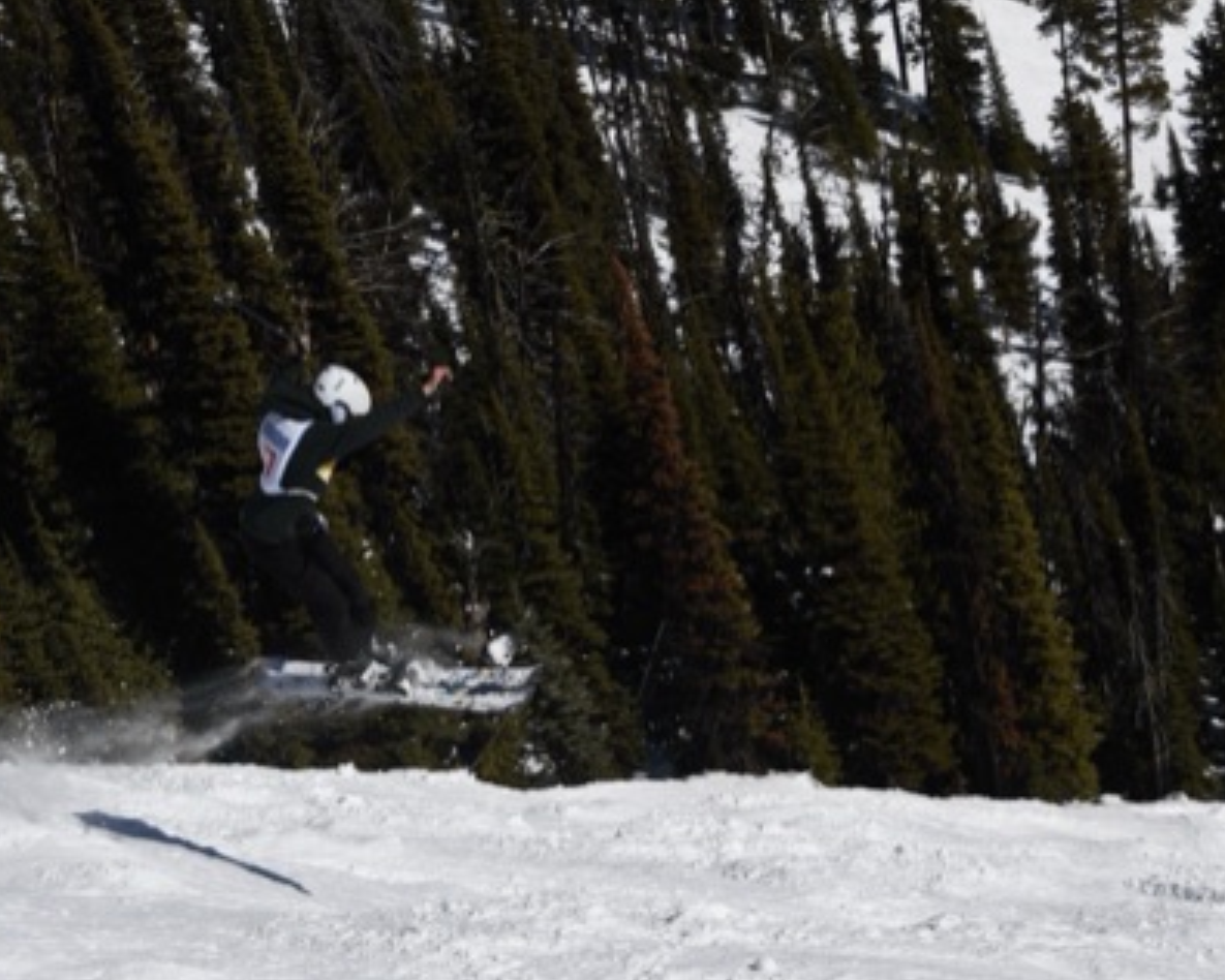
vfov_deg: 14.5
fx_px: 3843
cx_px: 552
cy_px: 488
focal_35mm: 106
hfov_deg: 18.1
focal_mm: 62
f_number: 11
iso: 400
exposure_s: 1/2000
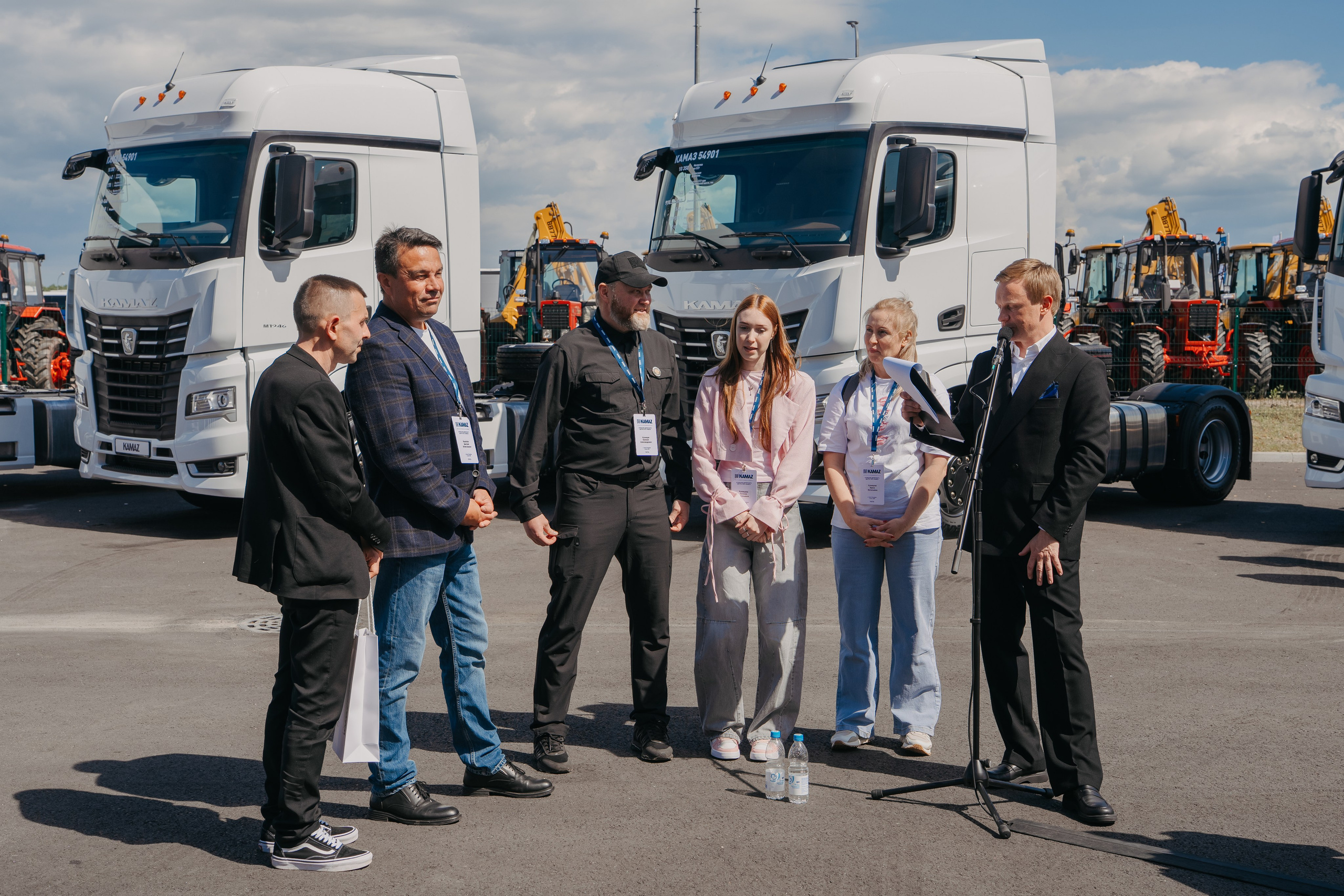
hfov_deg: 45.4
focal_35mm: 43
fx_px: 1605
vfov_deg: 31.2
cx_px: 672
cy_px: 448
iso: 100
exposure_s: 1/400
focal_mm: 43
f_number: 7.1
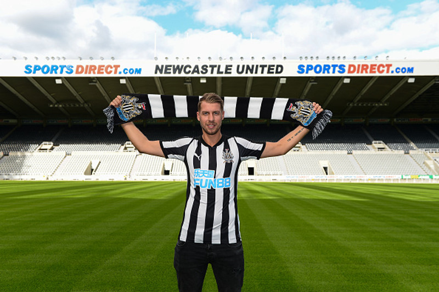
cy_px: 146
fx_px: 439
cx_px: 220
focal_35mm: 36
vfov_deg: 36.8
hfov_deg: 53.2
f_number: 5.6
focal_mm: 36
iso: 100
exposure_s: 1/250
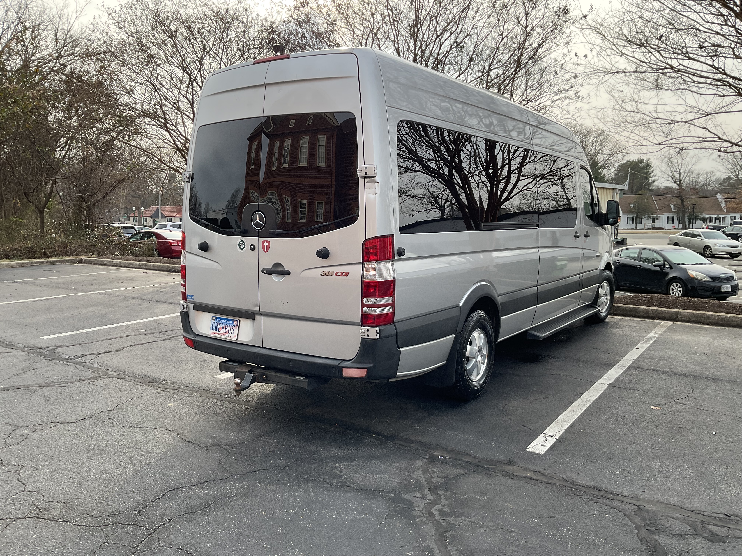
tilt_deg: -6.3
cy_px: 278
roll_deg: -0.2
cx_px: 371
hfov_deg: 61.7
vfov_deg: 48.2
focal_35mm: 29
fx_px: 622
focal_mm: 3
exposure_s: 1/500
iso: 16
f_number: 1.8
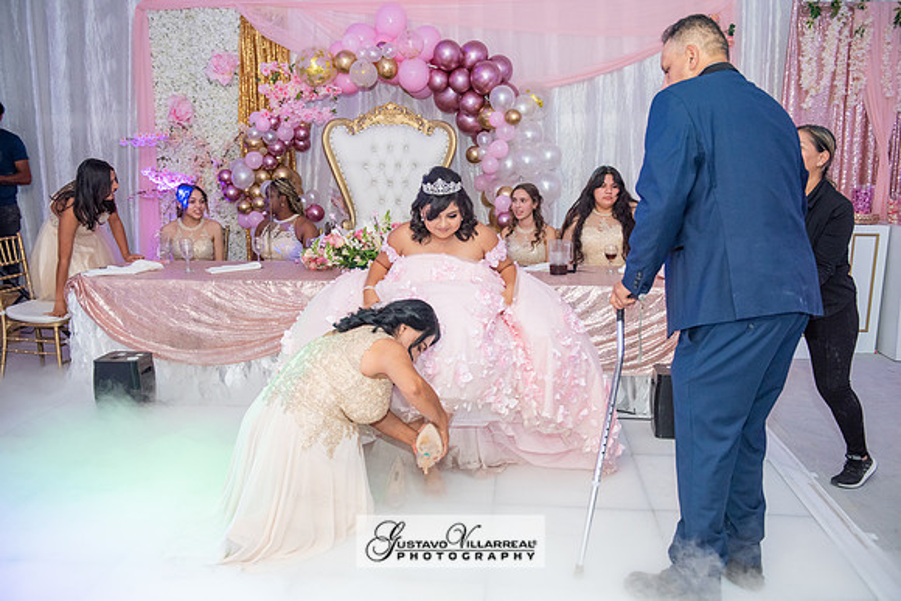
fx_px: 801
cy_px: 300
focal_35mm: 32
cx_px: 450
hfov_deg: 58.7
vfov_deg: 41.1
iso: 1250
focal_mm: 32
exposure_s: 1/160
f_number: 3.5
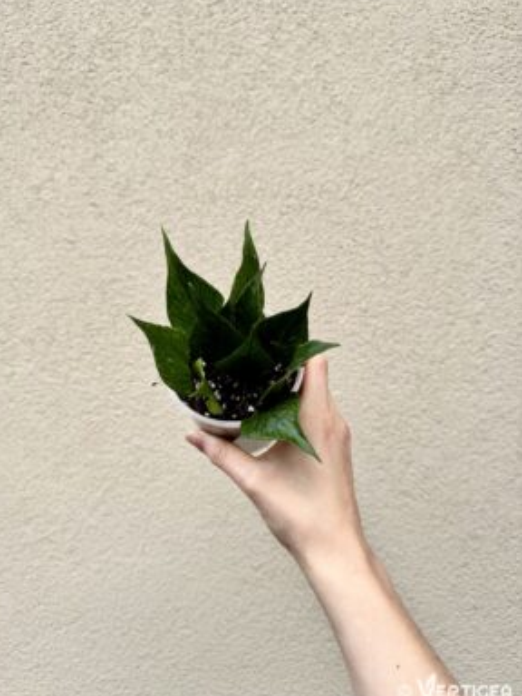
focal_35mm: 25
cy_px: 346
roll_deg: -0.2
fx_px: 503
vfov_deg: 69.4
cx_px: 252
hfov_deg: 54.9
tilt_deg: -2.5
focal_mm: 6.76
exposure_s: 1/142
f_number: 1.78
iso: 64
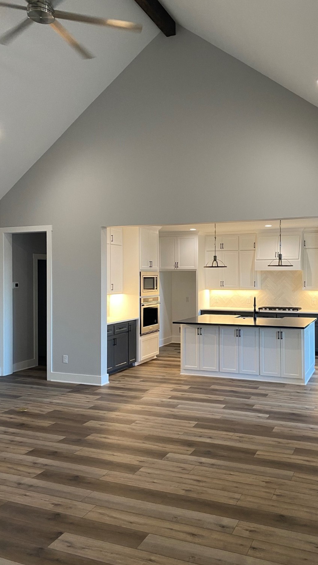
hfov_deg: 39.7
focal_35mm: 29
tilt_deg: +0.4
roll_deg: -0.4
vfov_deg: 66.1
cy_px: 279
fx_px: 435
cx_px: 210
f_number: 1.8
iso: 125
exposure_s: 1/60
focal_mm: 4.25
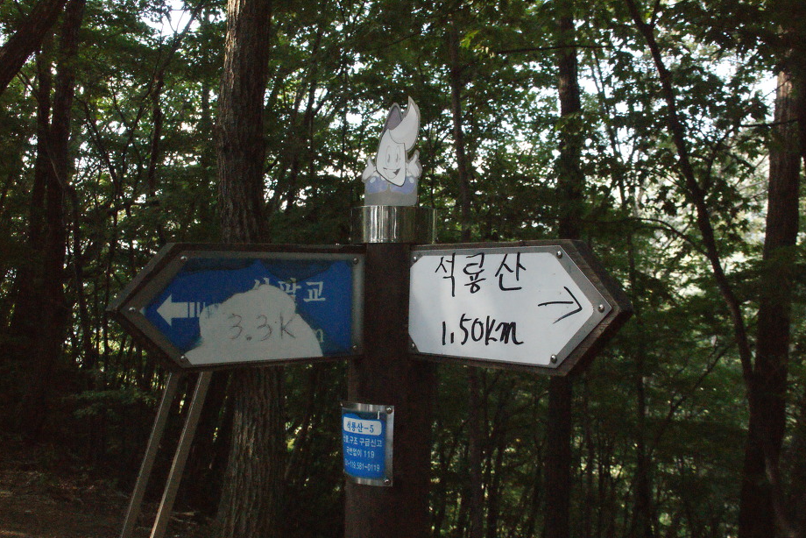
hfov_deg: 48.4
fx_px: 896
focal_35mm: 40
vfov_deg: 33.4
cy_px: 266
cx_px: 409
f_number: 10
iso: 3200
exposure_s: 1/200
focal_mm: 26
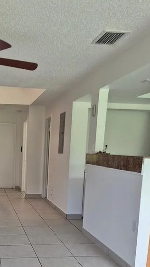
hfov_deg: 30.0
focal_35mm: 38
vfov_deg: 50.5
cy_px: 202
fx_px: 269
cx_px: 20
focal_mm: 5.4
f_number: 1.8
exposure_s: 1/180
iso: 160
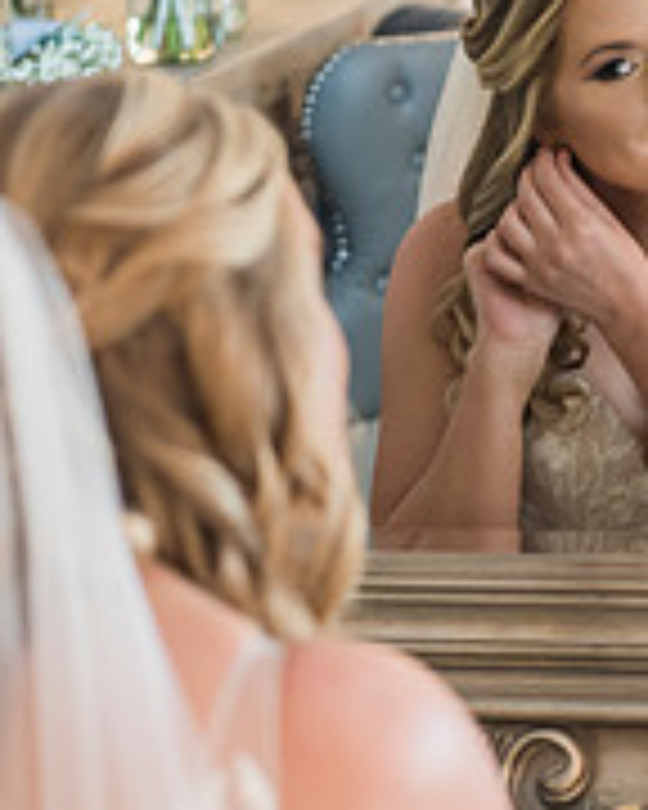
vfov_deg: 11.8
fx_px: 3932
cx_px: 567
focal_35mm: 164
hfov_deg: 9.4
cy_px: 378
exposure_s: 1/50
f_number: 2.8
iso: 1000
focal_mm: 70
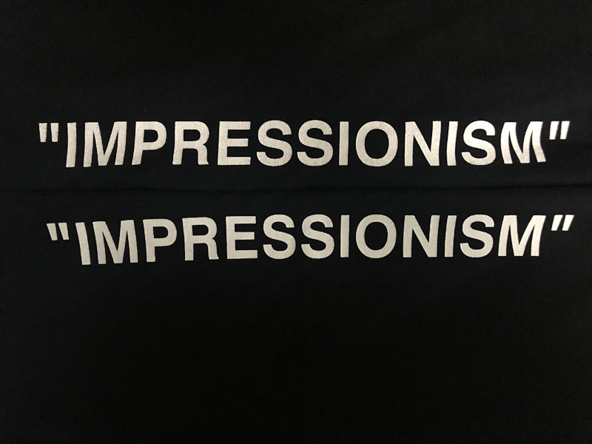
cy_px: 222
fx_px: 479
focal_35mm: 28
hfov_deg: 63.4
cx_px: 296
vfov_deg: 49.7
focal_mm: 3.99
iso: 100
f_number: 1.8
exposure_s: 1/4
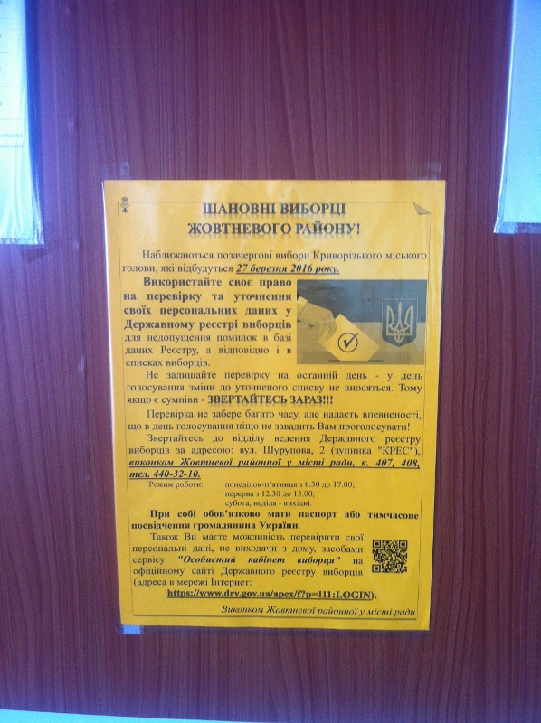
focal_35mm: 35
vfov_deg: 52.7
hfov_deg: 40.6
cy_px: 362
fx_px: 731
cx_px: 270
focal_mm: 3.85
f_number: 2.8
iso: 80
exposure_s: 1/24
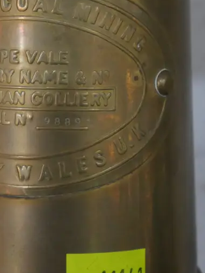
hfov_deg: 8.7
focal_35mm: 169
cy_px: 91
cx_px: -38
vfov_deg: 11.7
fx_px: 1334
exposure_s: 1/30
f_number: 5.6
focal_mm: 42
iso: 3200
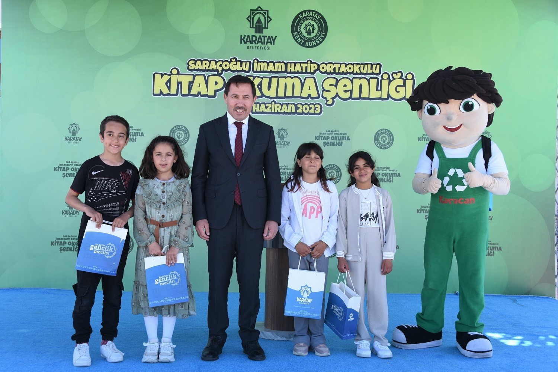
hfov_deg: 50.7
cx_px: 279
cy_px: 186
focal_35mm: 38
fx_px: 589
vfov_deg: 35.1
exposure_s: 1/320
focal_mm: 38
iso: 500
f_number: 7.1
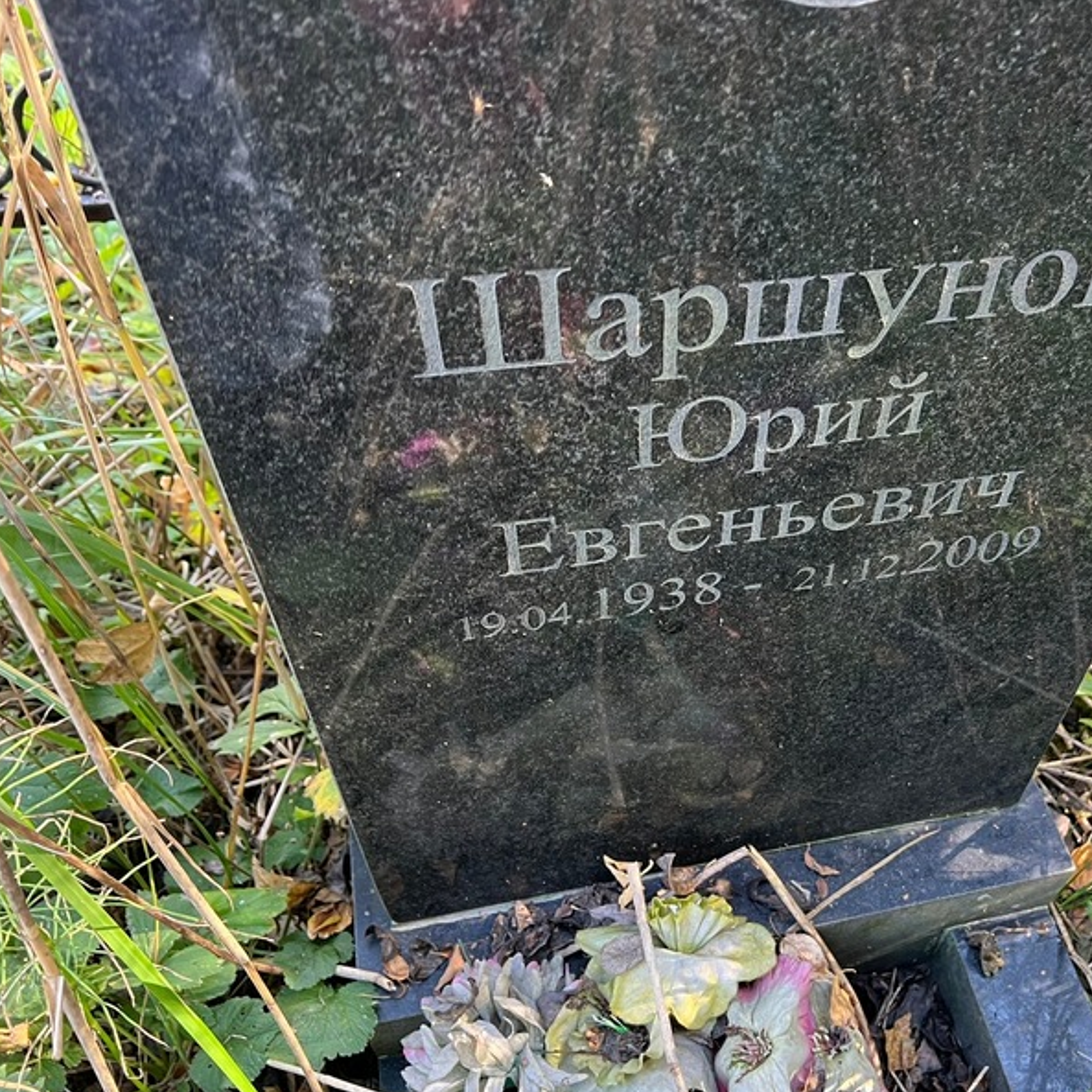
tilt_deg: -48.9
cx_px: 703
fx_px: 1106
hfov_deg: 51.8
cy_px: 549
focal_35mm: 31
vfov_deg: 52.5
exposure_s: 1/64
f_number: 1.5
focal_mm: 5.7
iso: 125
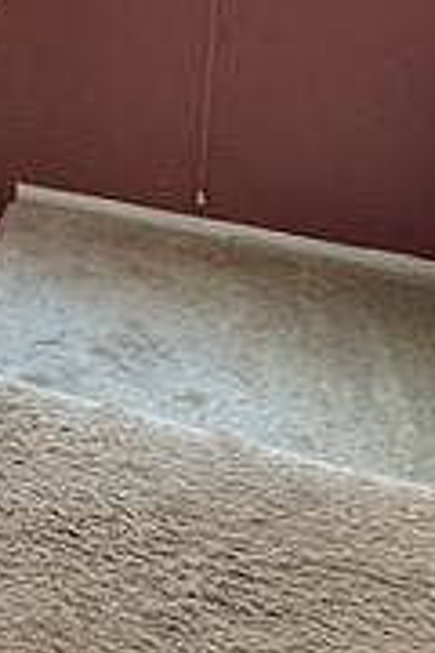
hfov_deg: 14.0
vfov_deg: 22.1
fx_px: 1504
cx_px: -428
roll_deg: +2.7
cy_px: -189
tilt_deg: -13.8
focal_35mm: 83
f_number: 2.2
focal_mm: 2.22
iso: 160
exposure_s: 1/120
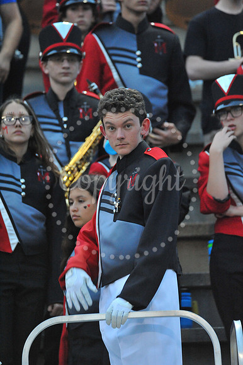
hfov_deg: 2.5
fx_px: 5575
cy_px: 182
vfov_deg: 3.8
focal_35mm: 550
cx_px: 122
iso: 6400
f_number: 6.3
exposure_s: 1/200
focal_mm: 550
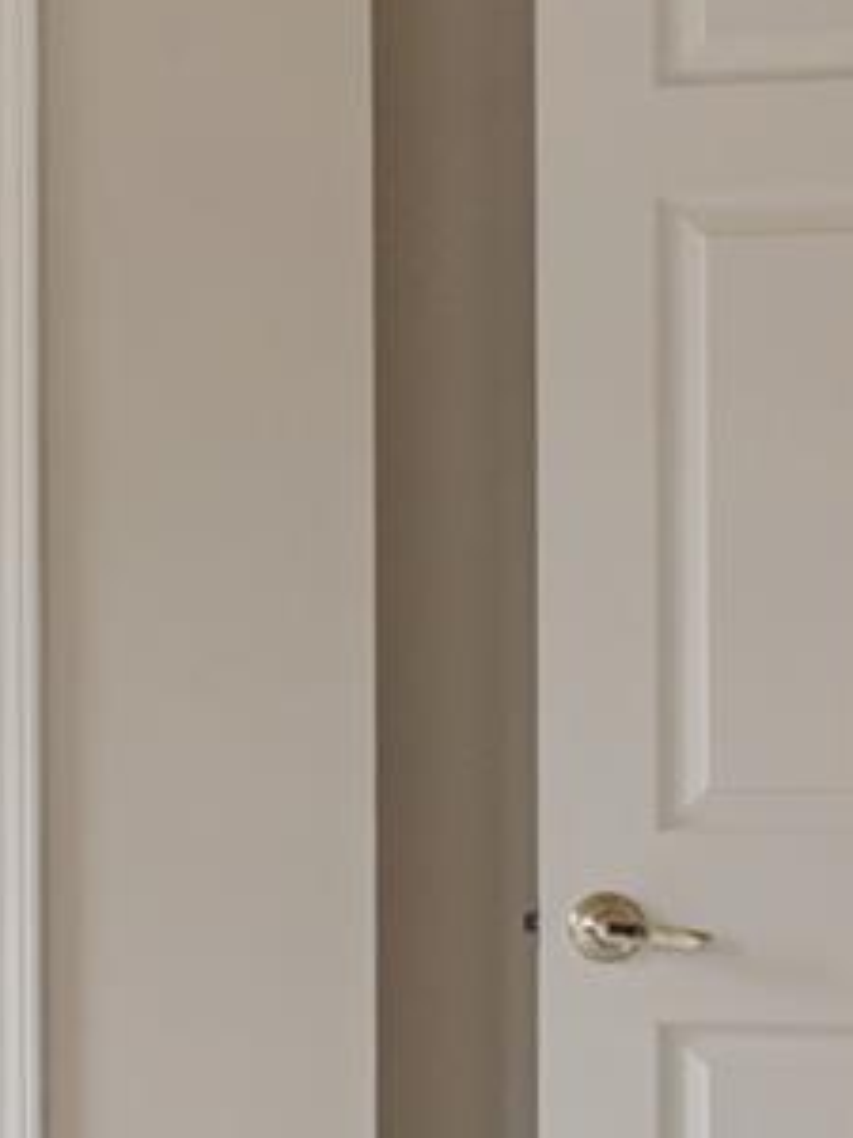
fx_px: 6473
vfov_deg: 10.0
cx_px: -811
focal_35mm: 197
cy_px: 1028
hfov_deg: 7.3
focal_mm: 30
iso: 320
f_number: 9
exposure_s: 1/3
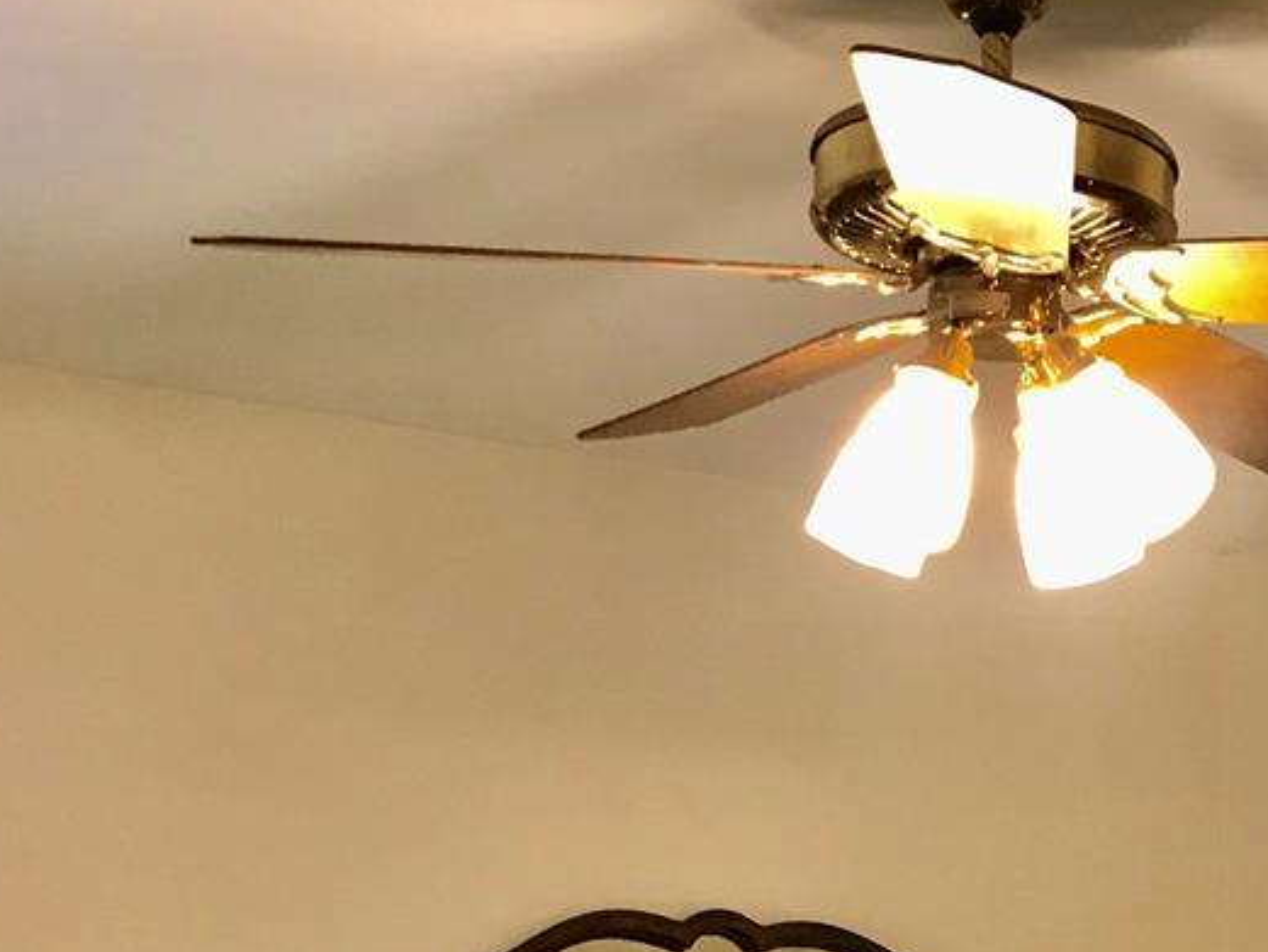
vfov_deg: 16.2
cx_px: 1365
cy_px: 1273
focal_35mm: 86
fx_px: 3151
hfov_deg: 21.7
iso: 40
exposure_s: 1/20
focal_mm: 3.99
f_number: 1.8
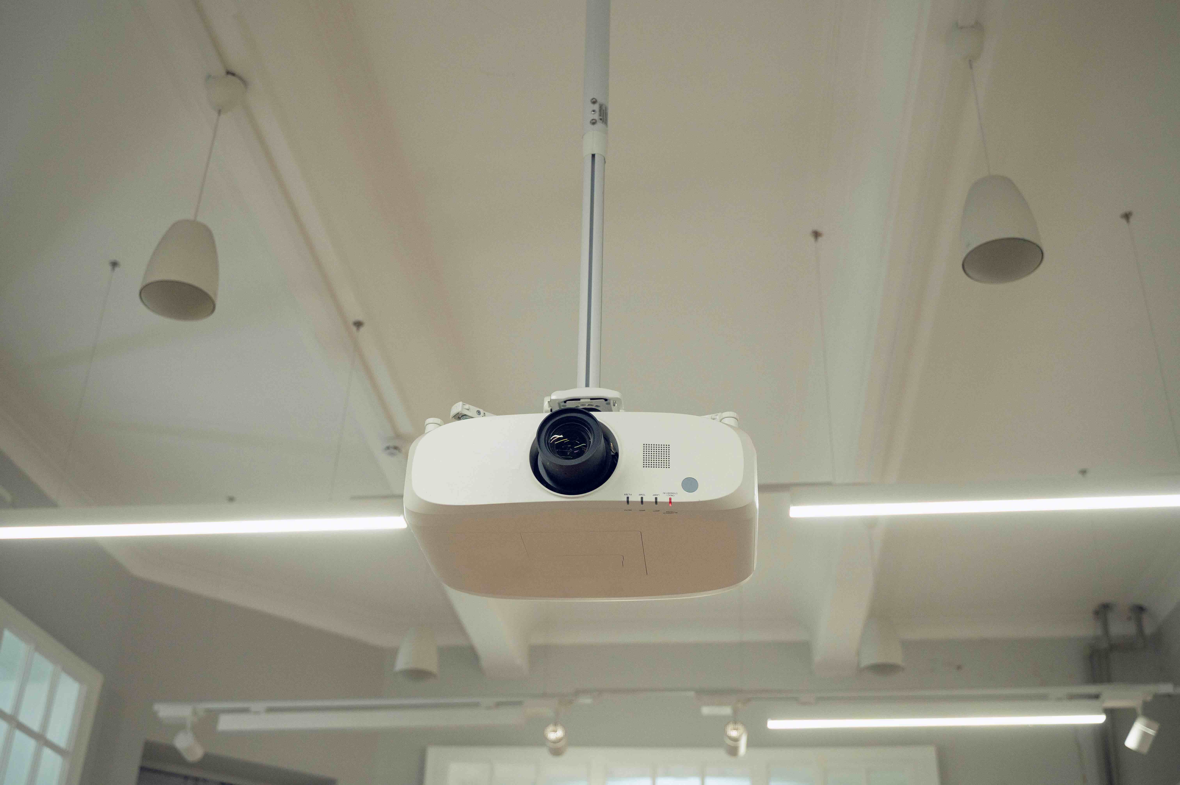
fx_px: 1245
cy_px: 392
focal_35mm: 38
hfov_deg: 50.7
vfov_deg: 35.0
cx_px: 590
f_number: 3.5
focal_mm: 38
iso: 500
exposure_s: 1/500
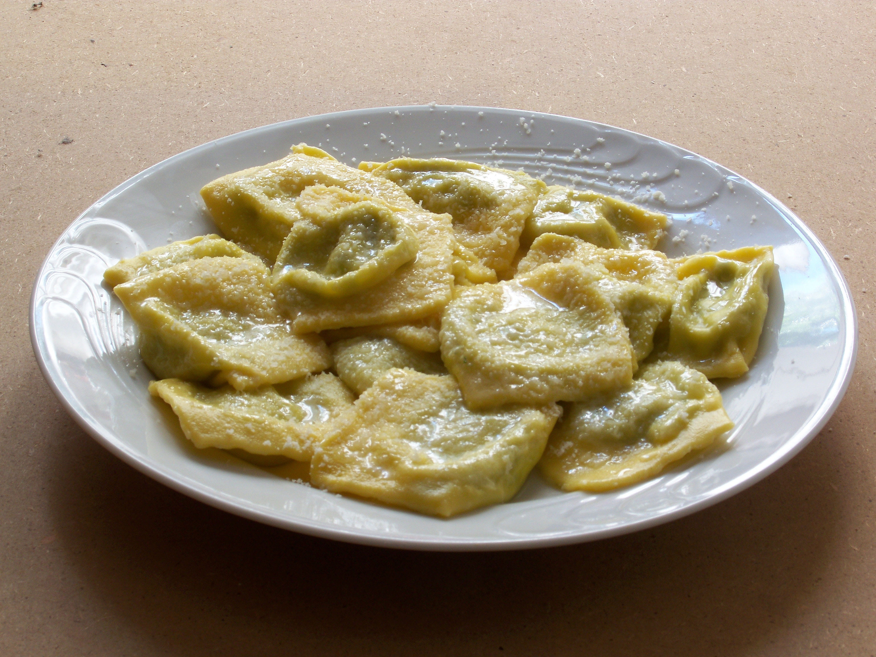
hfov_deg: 23.3
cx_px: 438
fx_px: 2126
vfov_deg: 17.6
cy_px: 328
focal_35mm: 84
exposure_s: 1/5
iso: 64
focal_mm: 16.2
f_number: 8
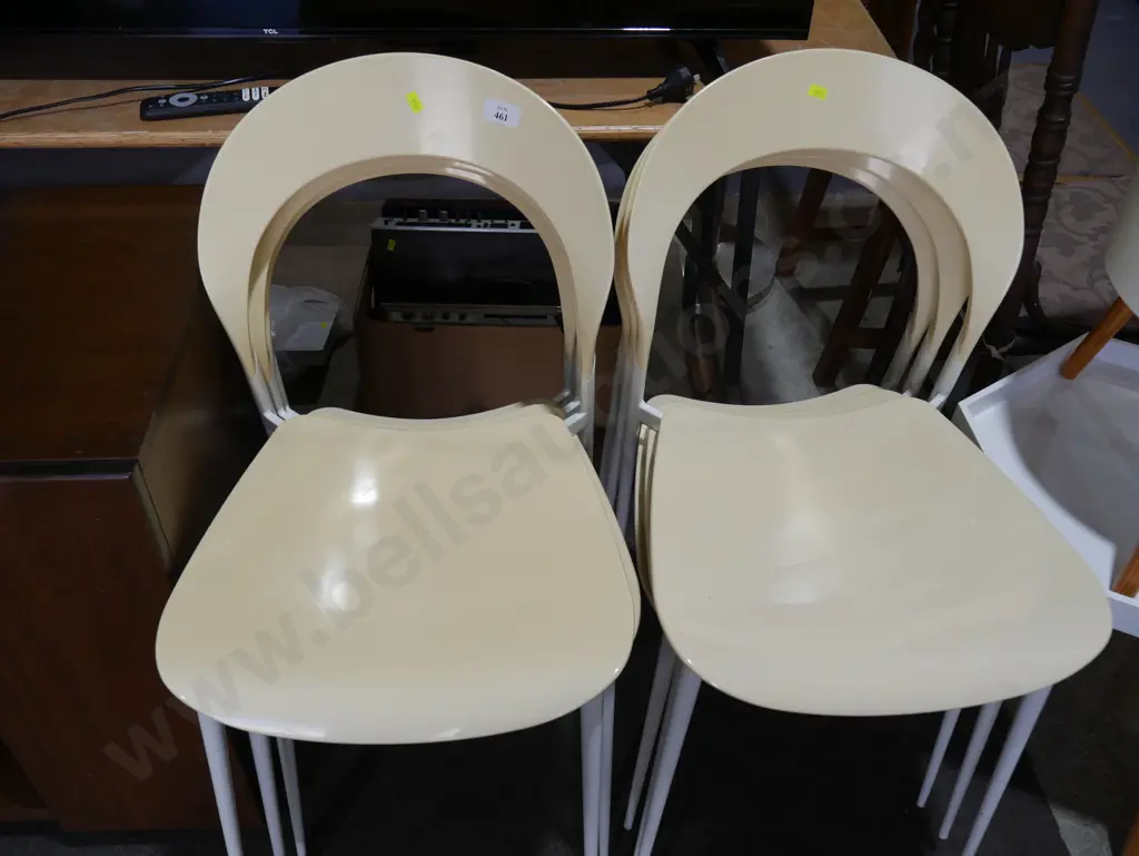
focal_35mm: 30
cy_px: 428
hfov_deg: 59.9
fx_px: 988
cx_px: 570
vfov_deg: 46.8
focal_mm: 15
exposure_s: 1/125
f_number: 4.5
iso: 200
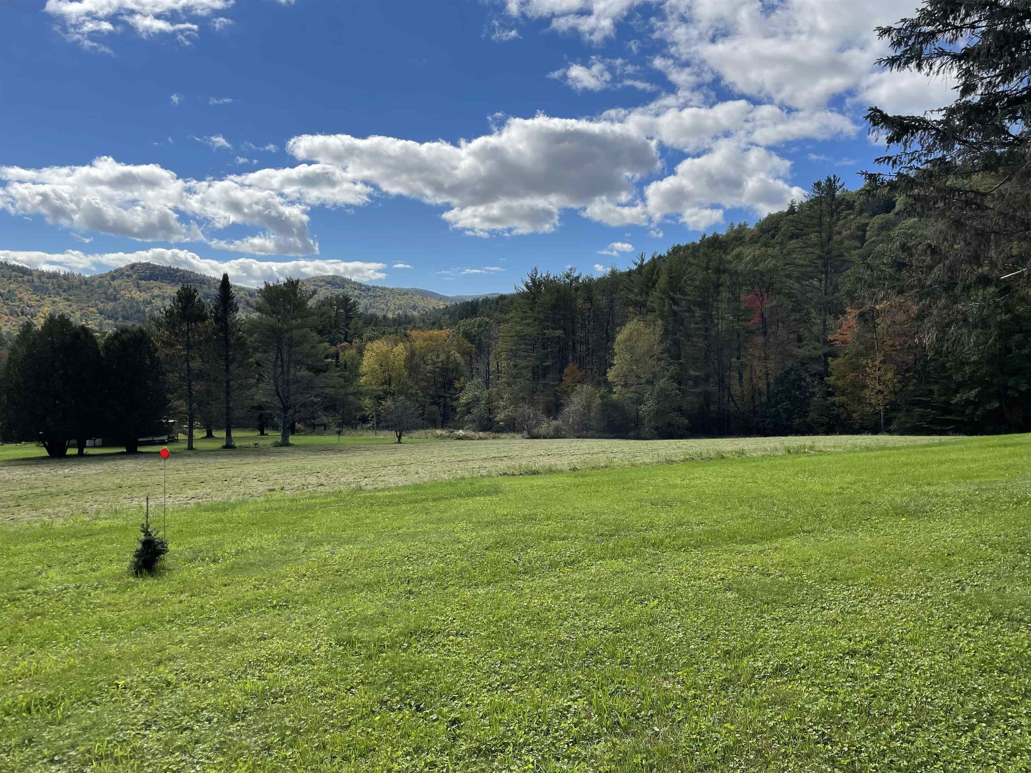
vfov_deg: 53.1
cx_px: 516
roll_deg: -0.6
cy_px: 386
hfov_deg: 67.3
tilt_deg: -3.3
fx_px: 774
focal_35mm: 26
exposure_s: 1/4831
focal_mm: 4.2
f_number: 1.6
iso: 32
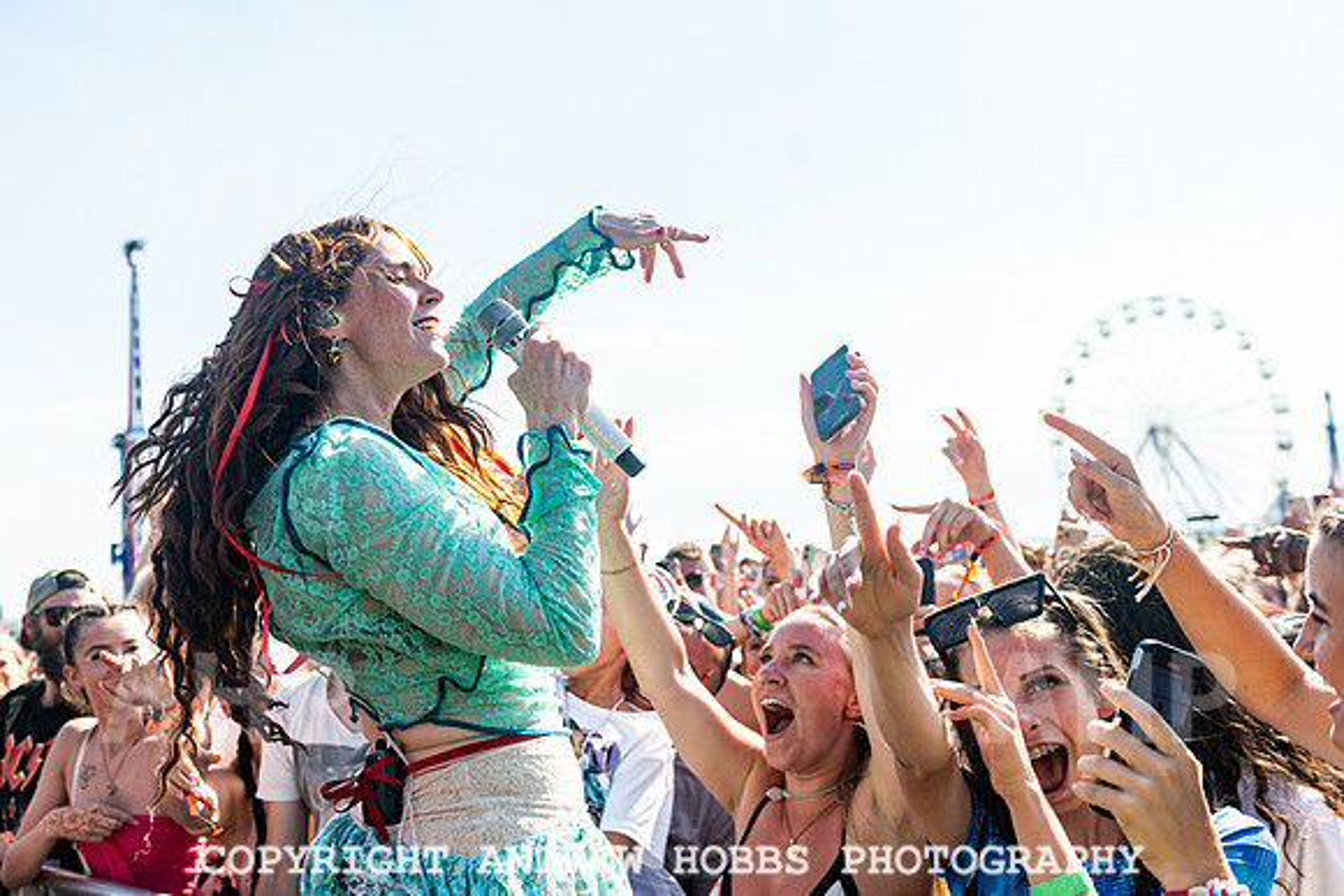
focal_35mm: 35
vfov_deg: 37.8
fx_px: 1308
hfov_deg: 54.2
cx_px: 585
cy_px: 390
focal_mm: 31
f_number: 4
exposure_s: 1/5000
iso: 400
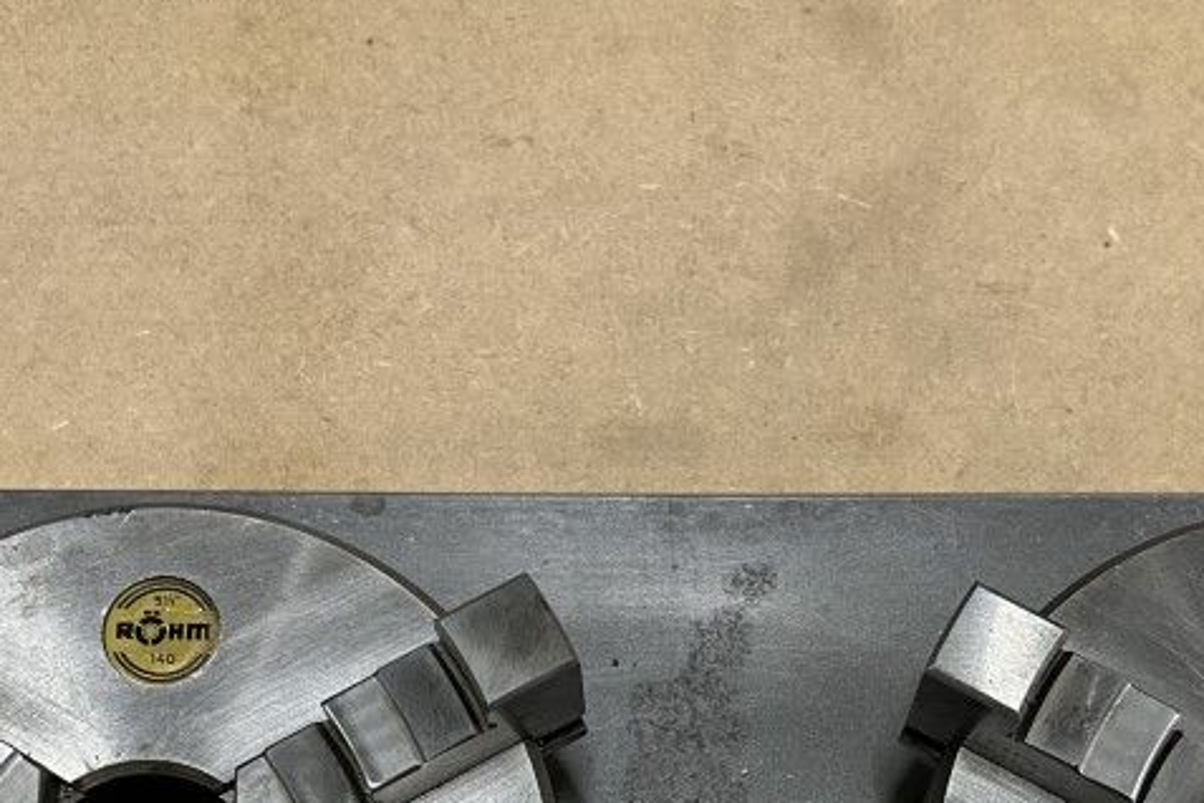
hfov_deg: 34.5
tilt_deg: -75.7
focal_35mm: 58
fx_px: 1940
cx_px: 661
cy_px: 871
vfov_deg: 22.2
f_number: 1.5
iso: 80
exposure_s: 1/50
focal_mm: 5.7
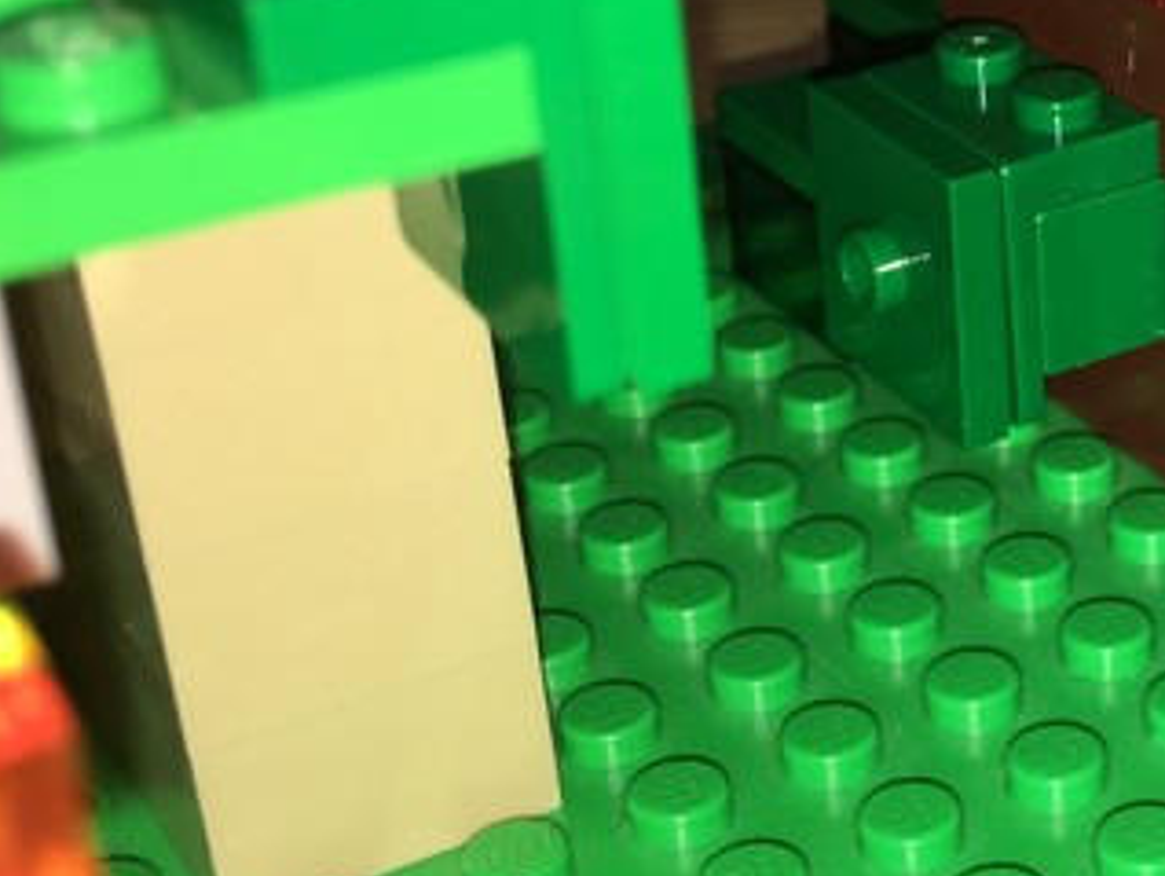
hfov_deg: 22.7
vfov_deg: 18.0
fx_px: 2762
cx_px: 1231
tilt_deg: -31.4
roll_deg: +1.3
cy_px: 394
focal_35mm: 82
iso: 25
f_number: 2.2
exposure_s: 1/155
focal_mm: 4.15
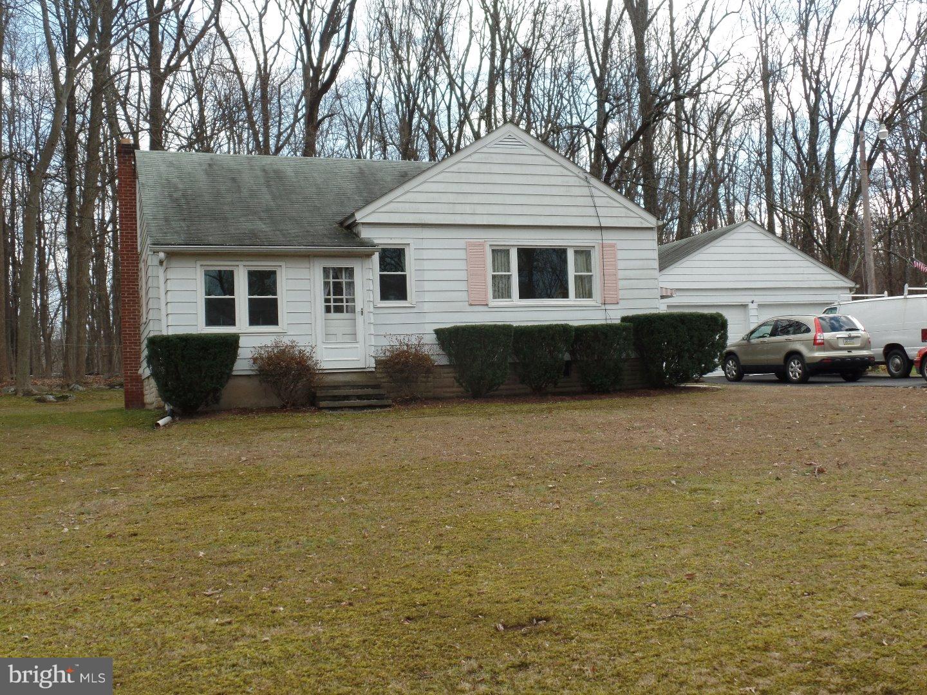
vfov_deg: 34.3
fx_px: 1125
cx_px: 464
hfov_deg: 44.8
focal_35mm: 42
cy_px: 348
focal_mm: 7.5
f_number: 3.6
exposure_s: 1/250
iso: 80
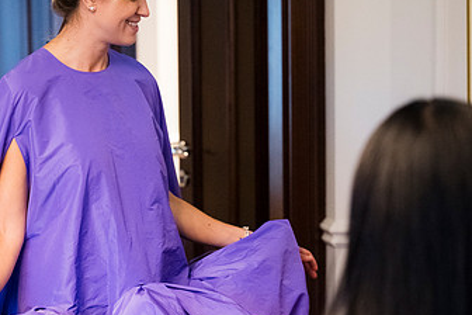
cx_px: 138
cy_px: 109
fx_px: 1245
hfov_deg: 21.3
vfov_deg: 14.4
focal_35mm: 95
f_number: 2.2
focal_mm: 55
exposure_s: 1/200
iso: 2800
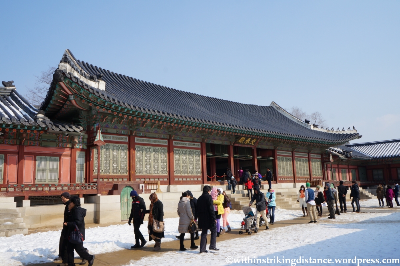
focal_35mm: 30
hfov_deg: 62.0
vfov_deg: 43.5
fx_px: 333
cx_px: 200
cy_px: 133
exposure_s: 1/250
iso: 200
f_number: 13
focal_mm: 20
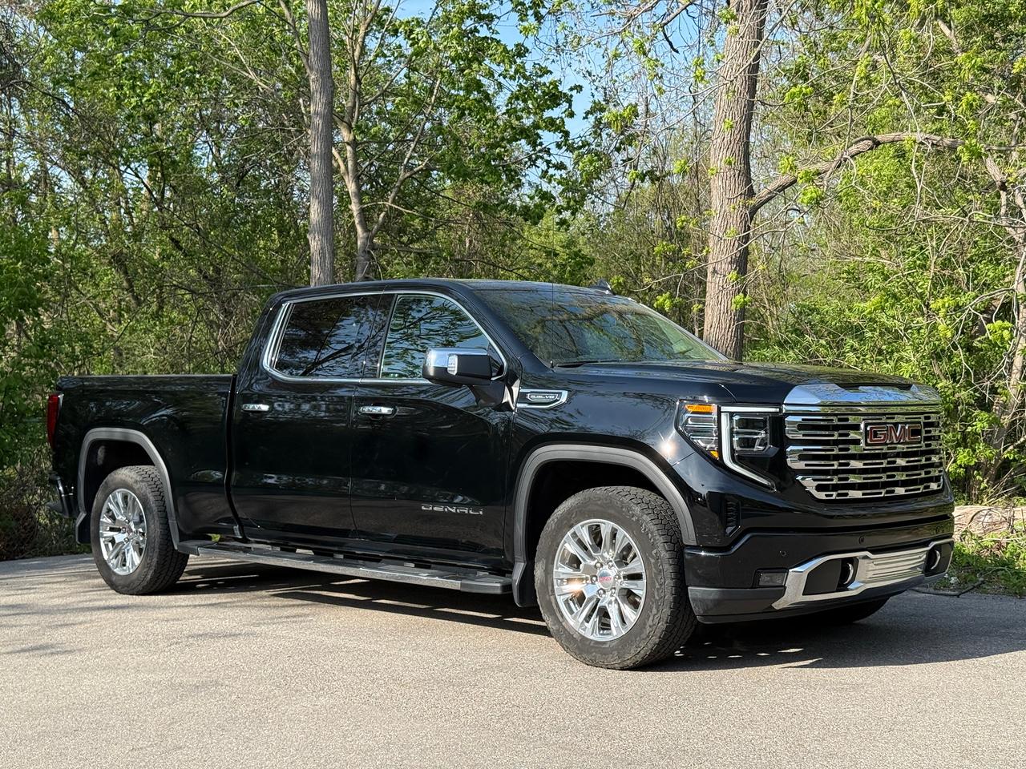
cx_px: 513
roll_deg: +0.7
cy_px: 384
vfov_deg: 30.3
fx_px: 1423
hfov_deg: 39.7
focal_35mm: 48
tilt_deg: -0.7
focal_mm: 6.76
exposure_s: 1/1715
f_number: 1.78
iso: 80
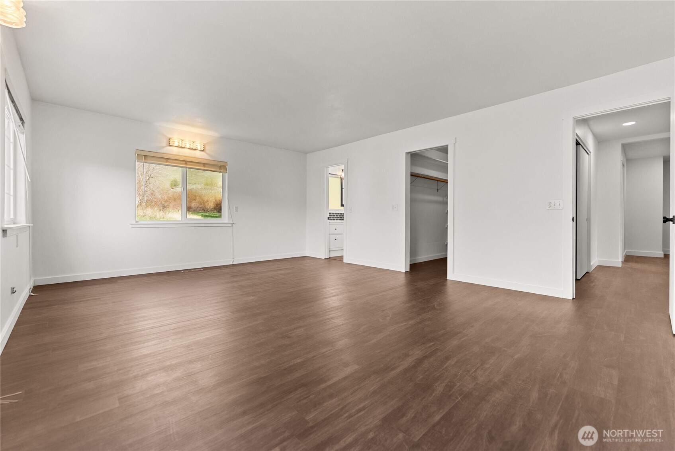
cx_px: 338
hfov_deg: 100.4
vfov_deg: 77.4
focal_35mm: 15
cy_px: 226
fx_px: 281
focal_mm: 15
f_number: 2.8
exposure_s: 1/15
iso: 400
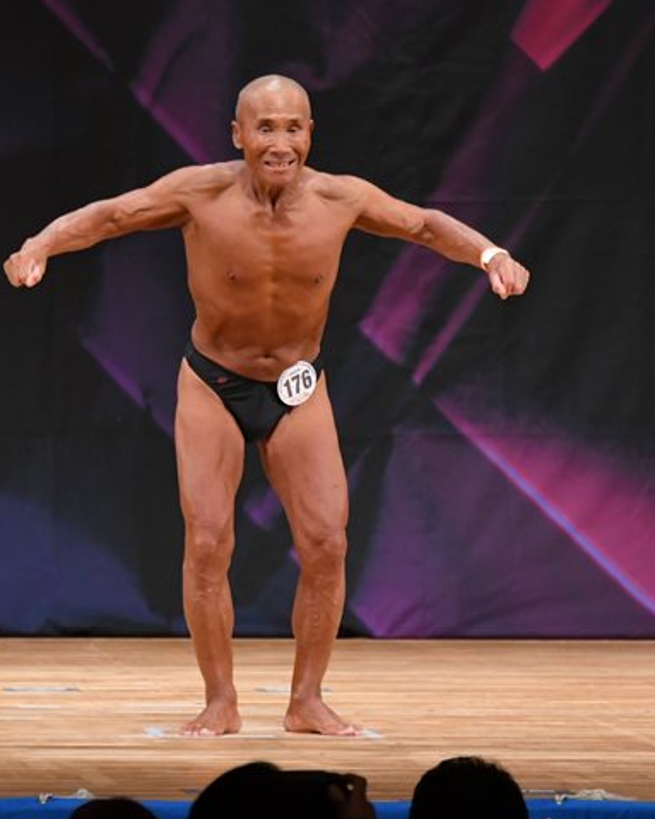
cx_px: 339
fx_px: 10496
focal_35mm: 433
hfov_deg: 3.6
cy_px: 410
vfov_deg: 4.5
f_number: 5.6
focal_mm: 190
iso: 3200
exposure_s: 1/400
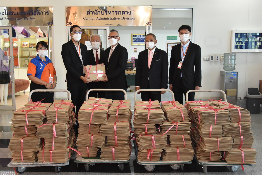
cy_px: 88
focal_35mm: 36
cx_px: 131
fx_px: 262
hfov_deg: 53.1
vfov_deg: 36.9
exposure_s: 1/60
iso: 1250
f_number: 4
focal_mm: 24
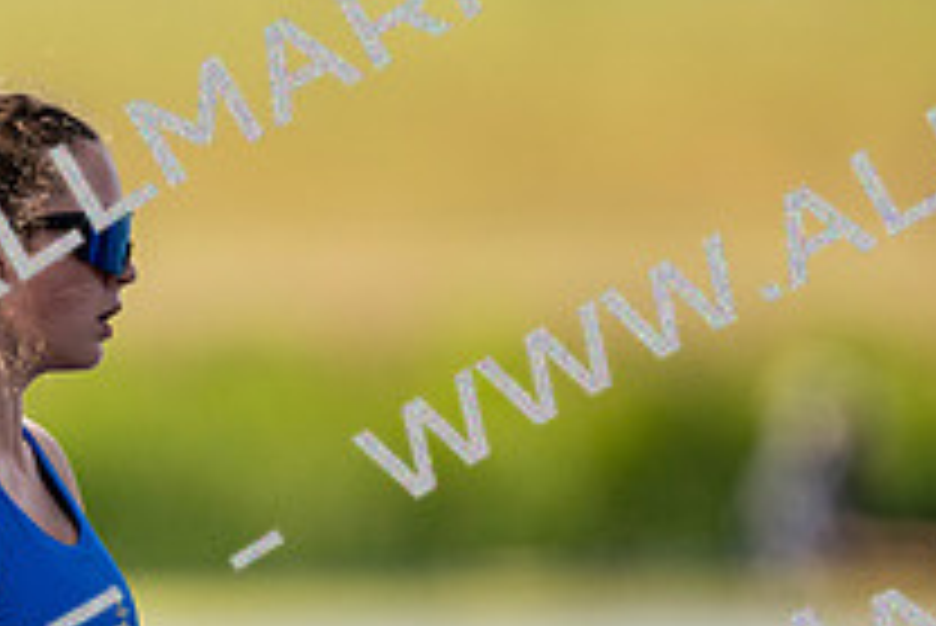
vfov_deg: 0.8
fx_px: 43475
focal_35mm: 1671
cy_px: 574
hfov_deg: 1.2
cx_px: 27
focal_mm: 600
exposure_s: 1/2500
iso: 180
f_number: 4
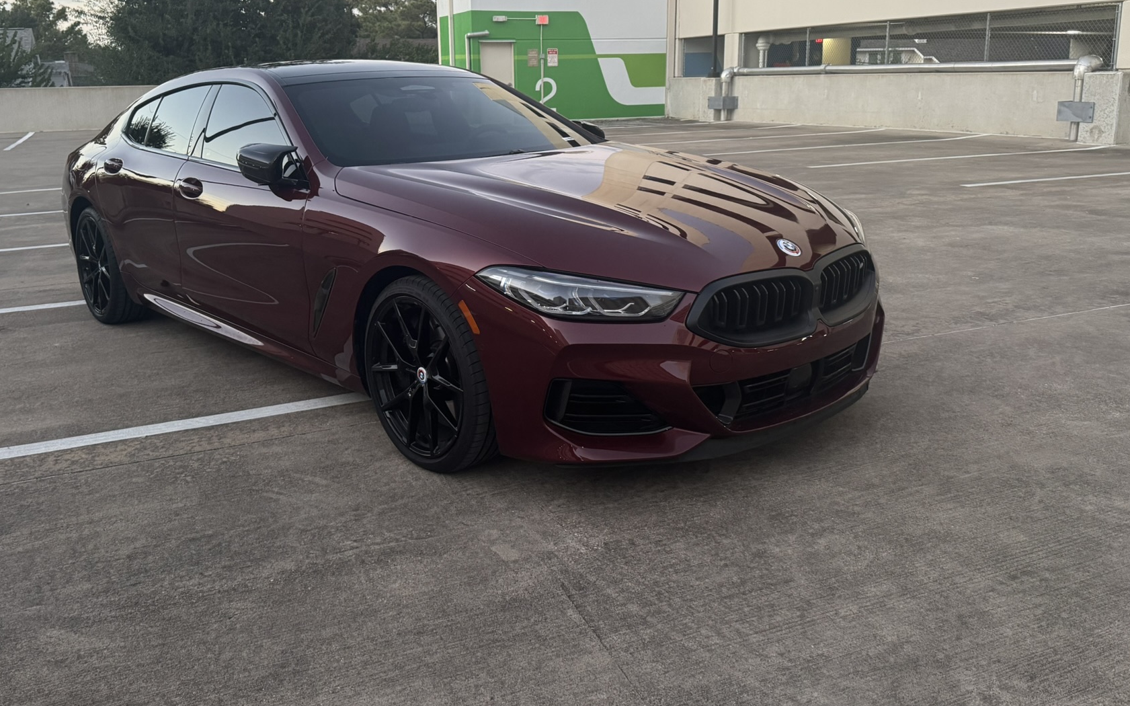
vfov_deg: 40.3
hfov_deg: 61.2
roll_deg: +1.8
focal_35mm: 31
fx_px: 955
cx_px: 521
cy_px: 271
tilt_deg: -11.5
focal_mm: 6.76
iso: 320
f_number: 1.78
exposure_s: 1/60
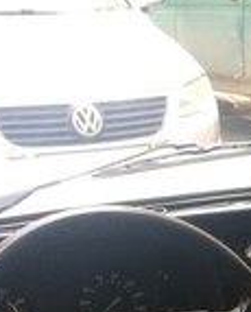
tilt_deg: -29.6
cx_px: 306
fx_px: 907
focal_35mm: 98
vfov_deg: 17.6
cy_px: 463
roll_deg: +3.6
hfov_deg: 15.2
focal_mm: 4.15
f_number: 2.2
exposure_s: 1/33
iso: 80
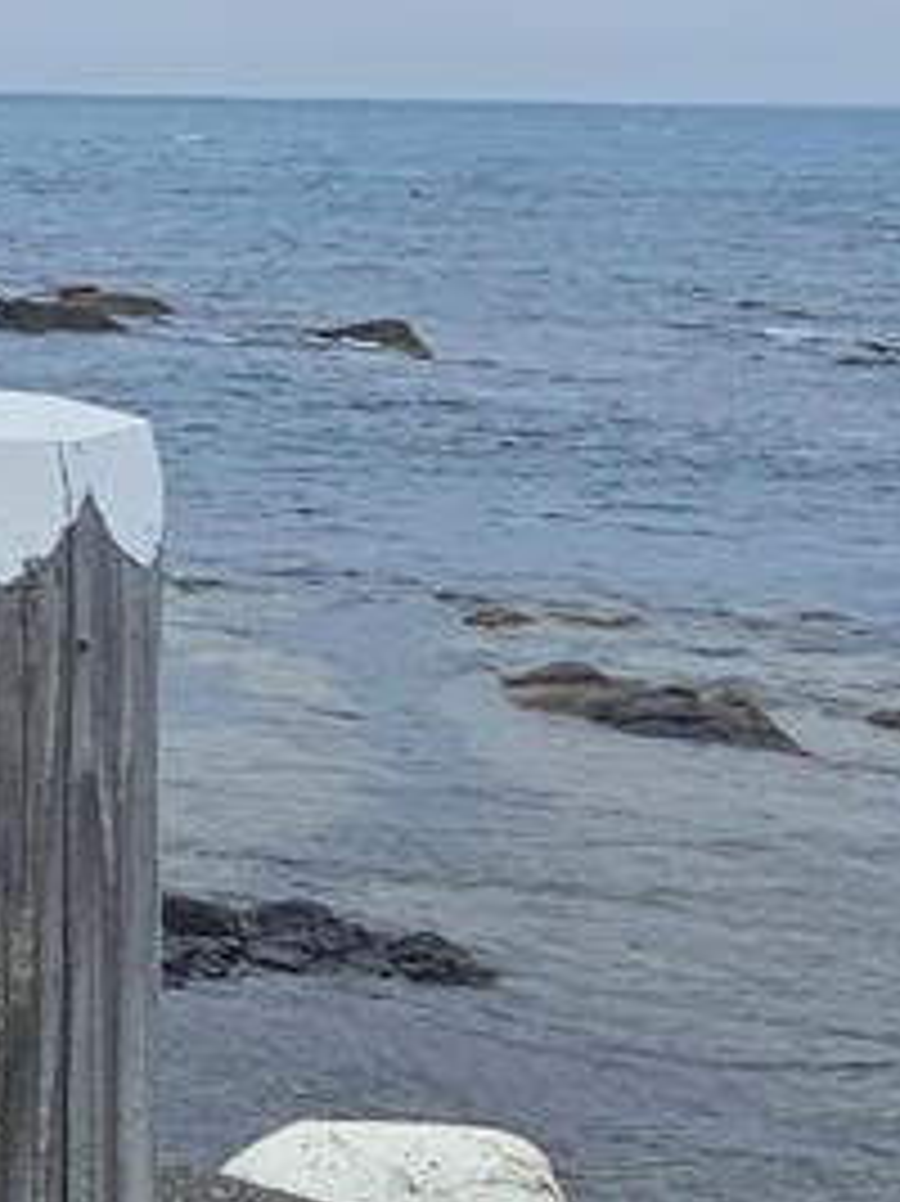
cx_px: -1215
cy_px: -45
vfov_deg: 23.8
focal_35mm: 78
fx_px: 2706
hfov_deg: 13.8
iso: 50
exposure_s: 1/3282
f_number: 2.2
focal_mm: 2.2
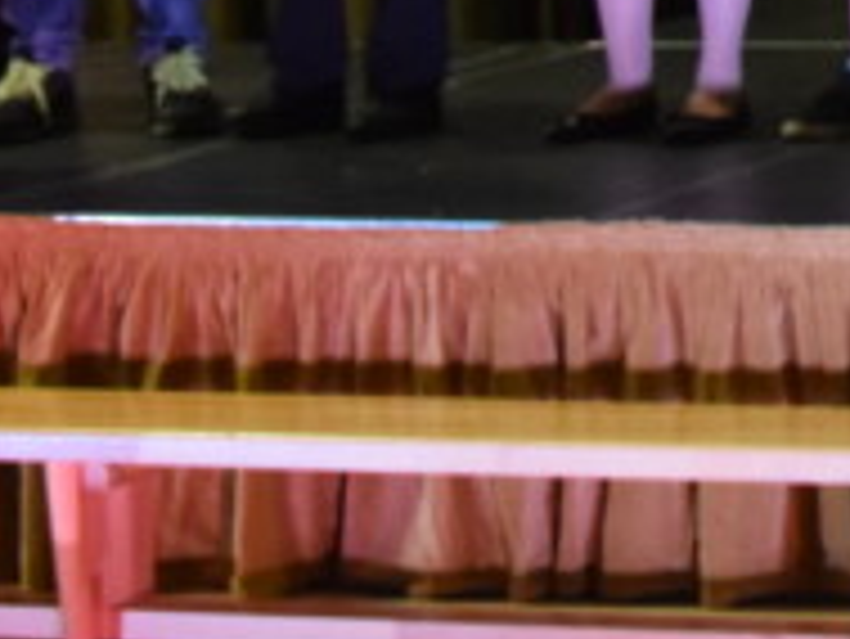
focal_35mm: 203
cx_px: 1758
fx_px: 4988
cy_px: -659
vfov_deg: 7.1
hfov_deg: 9.1
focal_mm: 26
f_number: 4
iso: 3200
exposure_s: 1/100
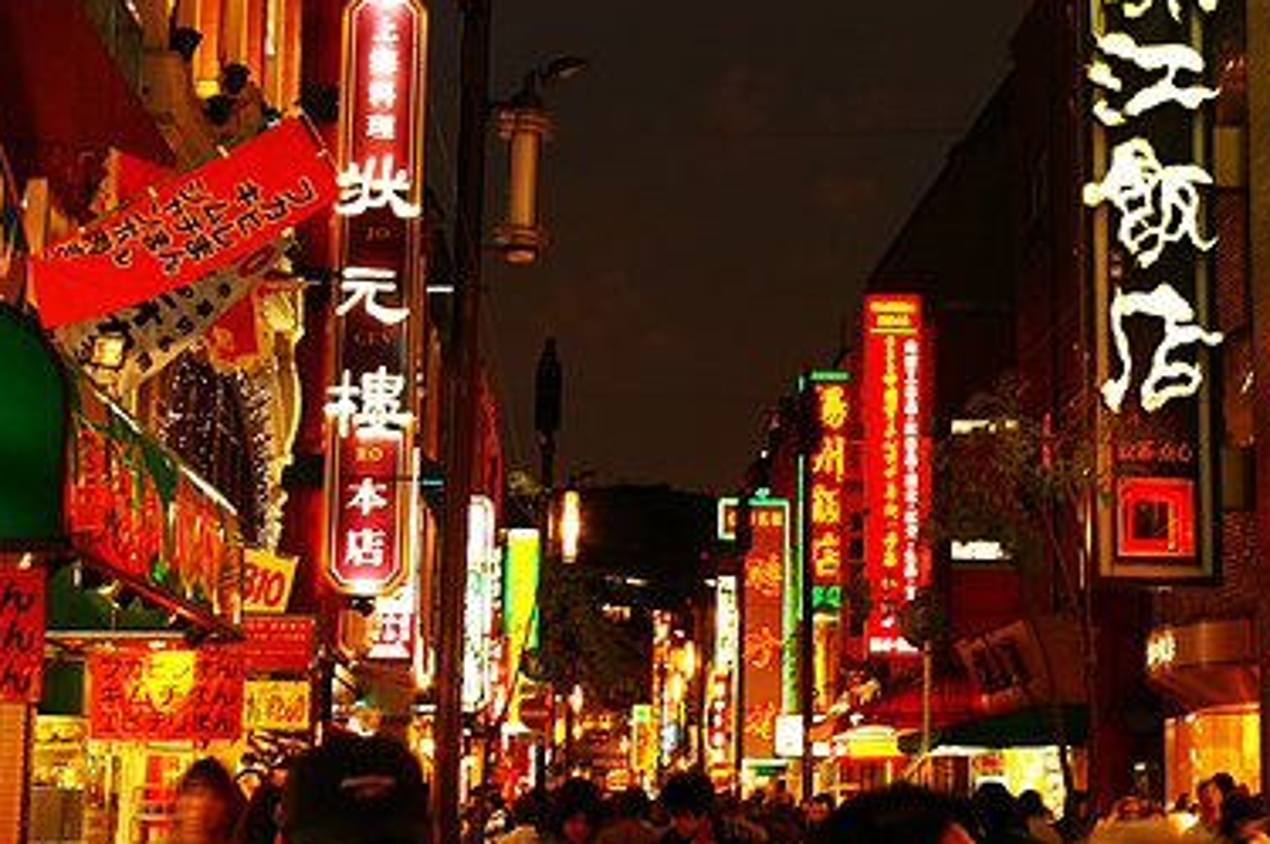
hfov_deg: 28.2
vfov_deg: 18.9
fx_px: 2526
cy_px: 329
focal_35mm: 72
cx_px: 748
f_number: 5.6
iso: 200
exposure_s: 1/4
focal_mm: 35
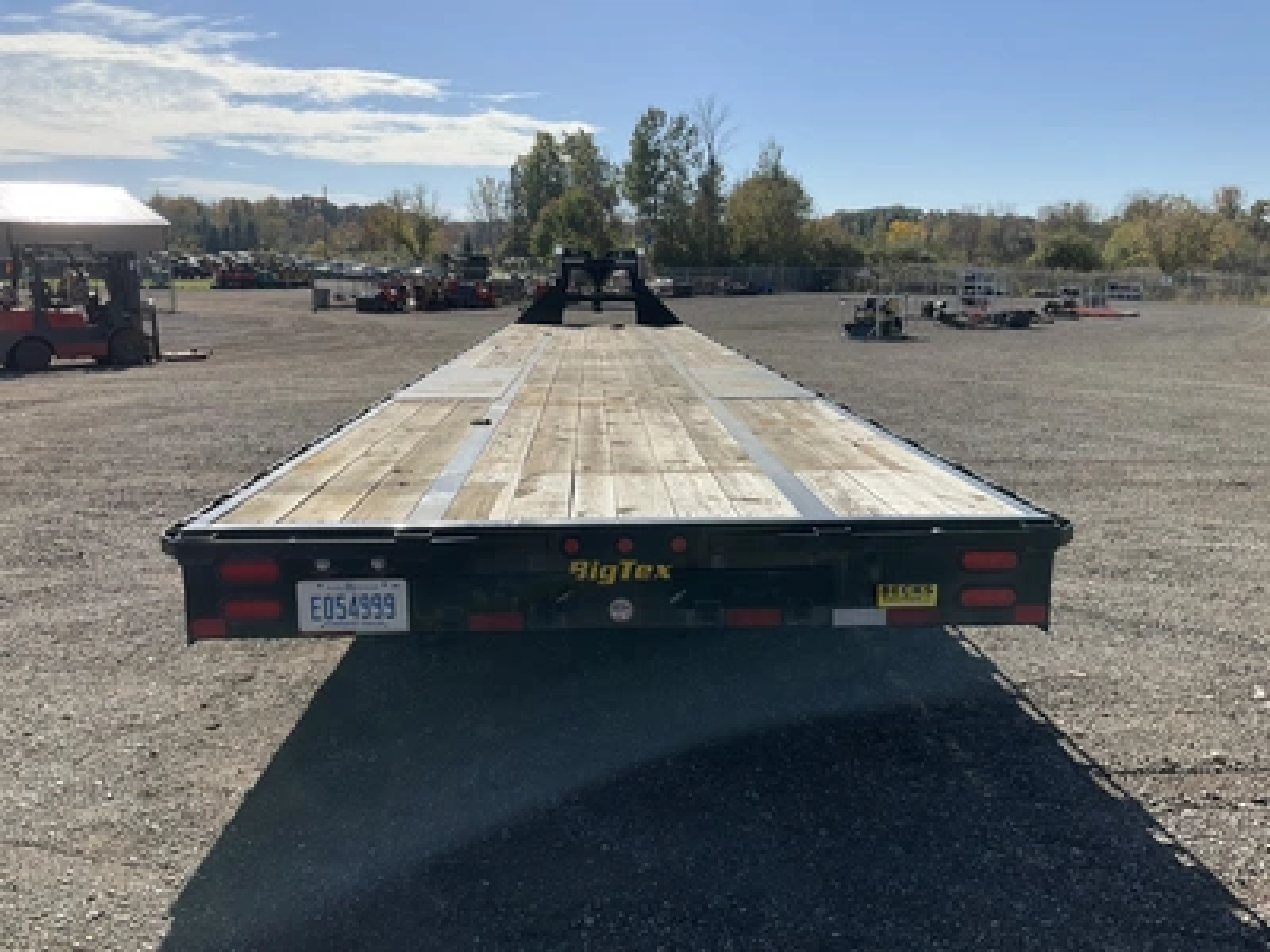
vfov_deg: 48.2
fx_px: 1064
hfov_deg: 61.7
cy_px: 476
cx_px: 635
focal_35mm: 29
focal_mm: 3
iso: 25
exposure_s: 1/2538
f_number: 1.8
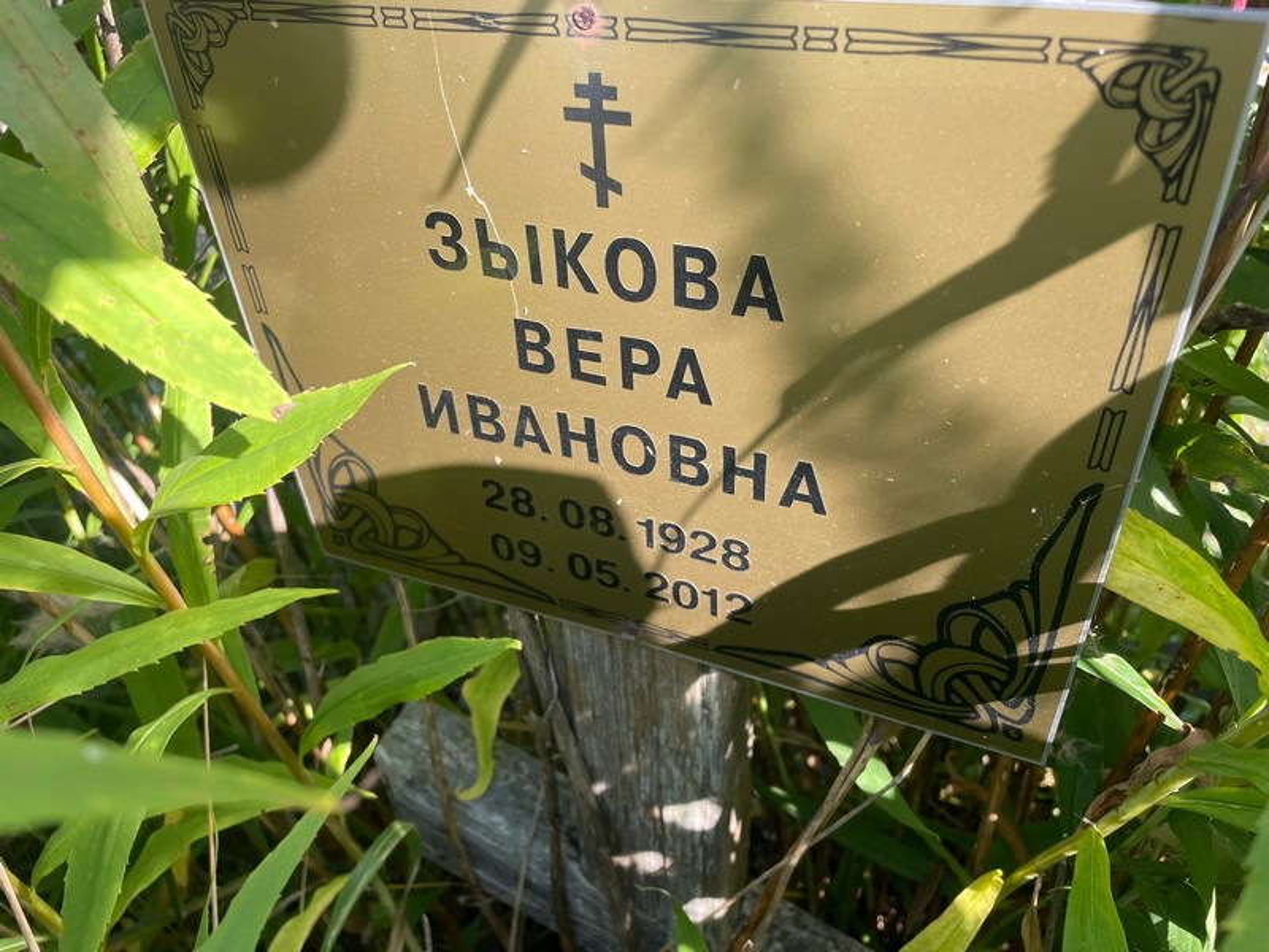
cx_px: 634
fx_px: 953
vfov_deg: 53.1
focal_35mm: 26
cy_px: 476
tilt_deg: -43.0
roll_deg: +9.2
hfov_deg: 67.3
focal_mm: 4.2
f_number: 1.6
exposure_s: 1/255
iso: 32
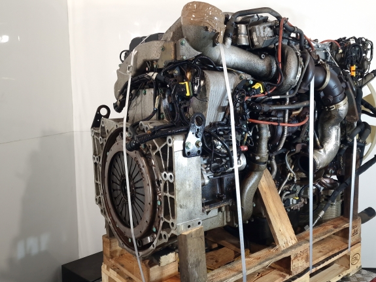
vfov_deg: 44.1
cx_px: 233
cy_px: 135
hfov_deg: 56.2
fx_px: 348
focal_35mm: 32
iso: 80
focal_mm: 6.4
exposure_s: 1/50
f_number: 1.8
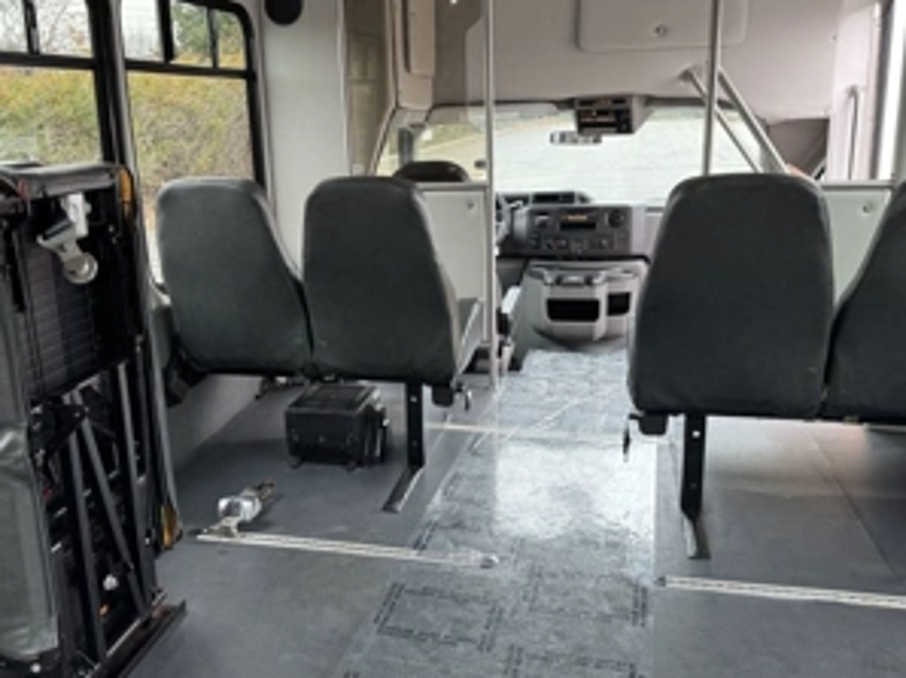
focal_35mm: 29
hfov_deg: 61.7
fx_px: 758
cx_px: 450
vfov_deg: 48.0
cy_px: 280
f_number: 1.78
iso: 200
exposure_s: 1/81
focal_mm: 6.76
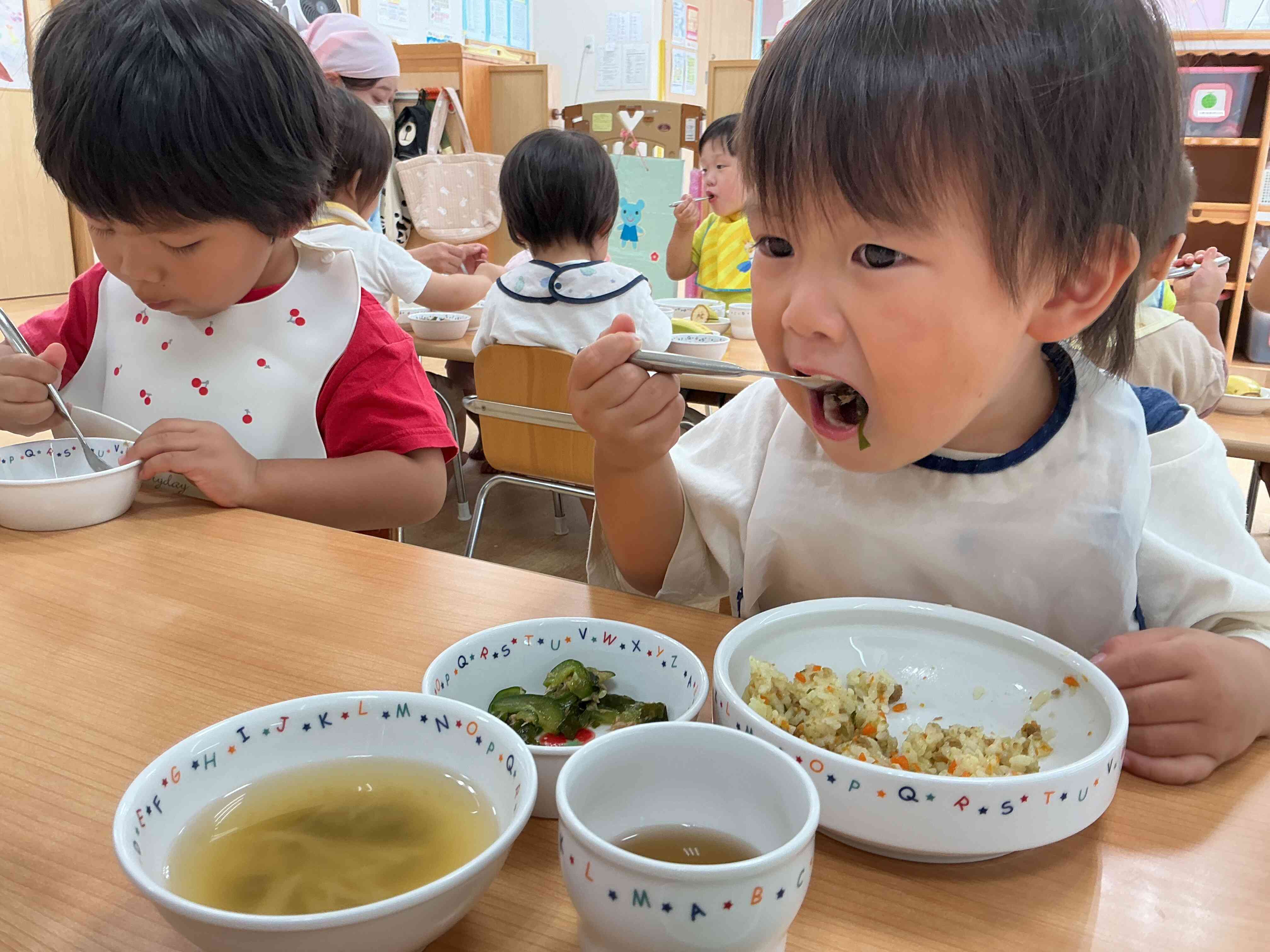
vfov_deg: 48.2
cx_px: 635
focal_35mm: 29
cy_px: 476
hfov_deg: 61.7
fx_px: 1064
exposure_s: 1/50
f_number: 1.8
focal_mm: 3
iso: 32
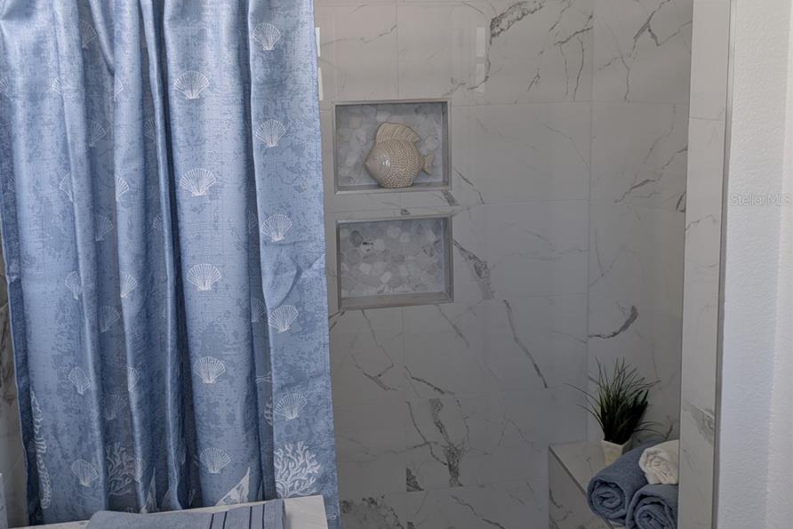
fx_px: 771
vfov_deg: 37.6
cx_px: 393
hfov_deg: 54.4
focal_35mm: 35
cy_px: 199
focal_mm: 5.43
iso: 51
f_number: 1.89
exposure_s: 1/40
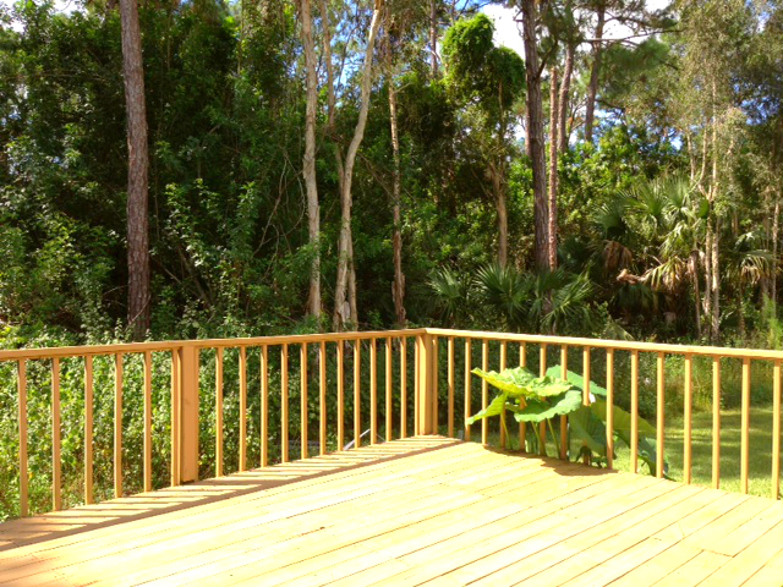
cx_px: 392
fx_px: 746
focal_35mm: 33
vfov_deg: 42.9
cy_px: 294
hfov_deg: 55.4
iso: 50
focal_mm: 4.13
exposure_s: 1/475
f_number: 2.4
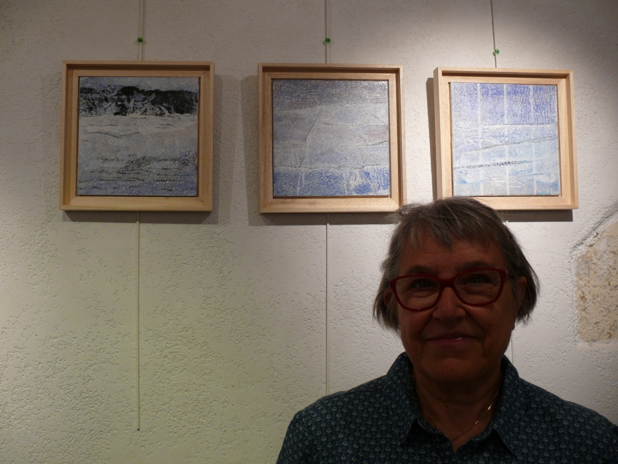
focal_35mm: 37
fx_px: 661
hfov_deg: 50.1
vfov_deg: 38.7
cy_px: 232
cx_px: 309
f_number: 2.8
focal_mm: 7.9
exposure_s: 1/30
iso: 100
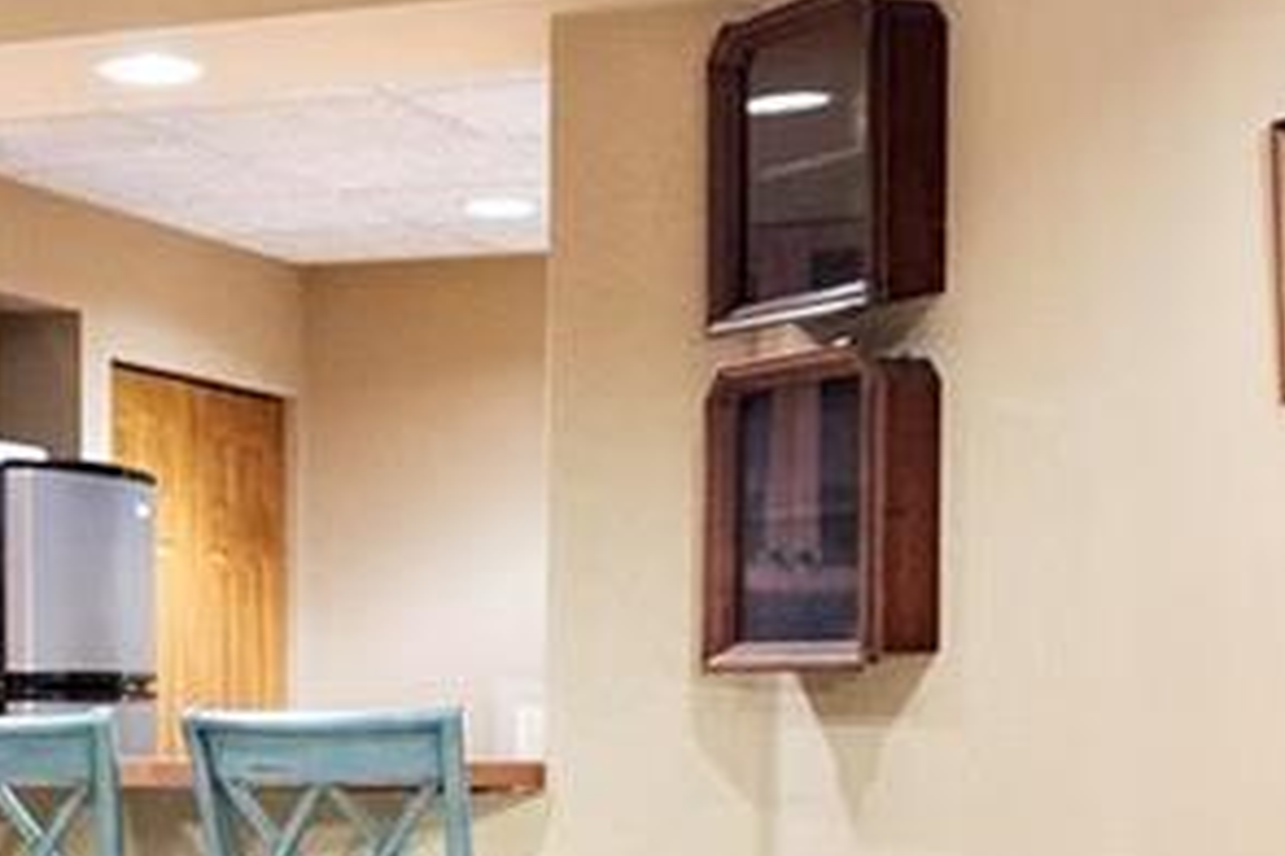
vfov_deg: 13.8
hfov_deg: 20.0
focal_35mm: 98
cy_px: 766
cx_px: -87
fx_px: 3498
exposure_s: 1/40
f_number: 7.1
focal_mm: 9
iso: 640
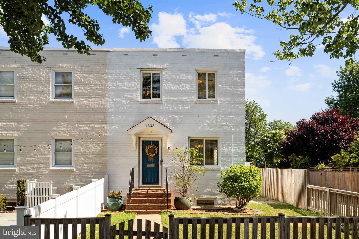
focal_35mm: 35
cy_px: 120
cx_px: 180
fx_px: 349
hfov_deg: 54.4
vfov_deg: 37.8
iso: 200
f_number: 10
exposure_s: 1/160
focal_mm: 35
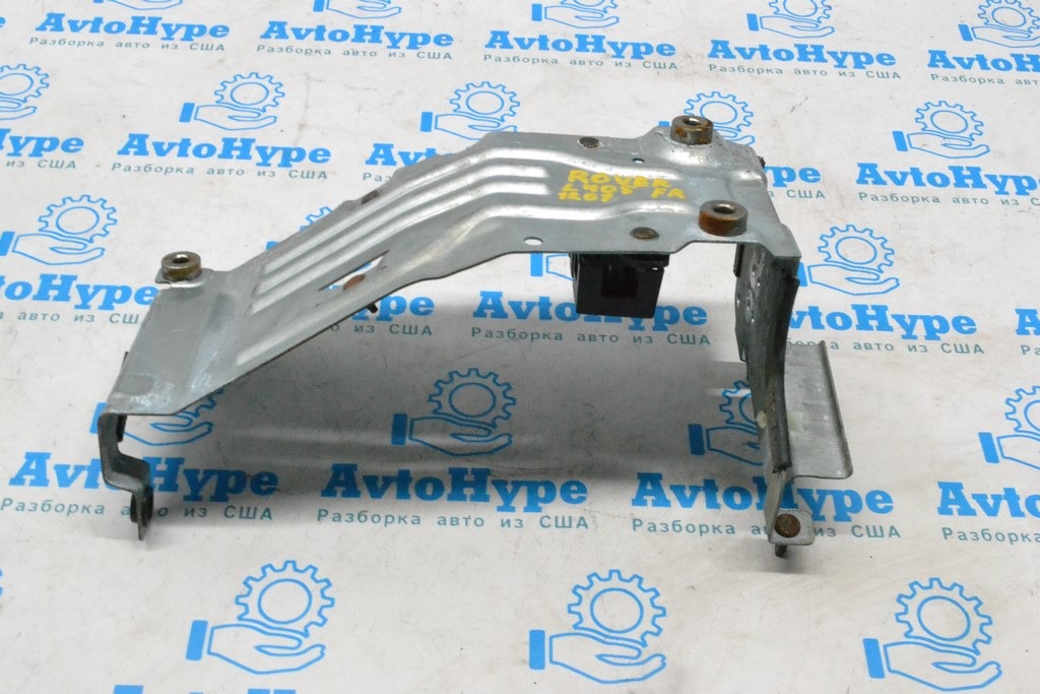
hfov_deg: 41.1
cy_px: 347
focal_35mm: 48
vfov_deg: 28.1
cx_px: 520
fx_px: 1387
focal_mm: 32
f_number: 11
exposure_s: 1/160
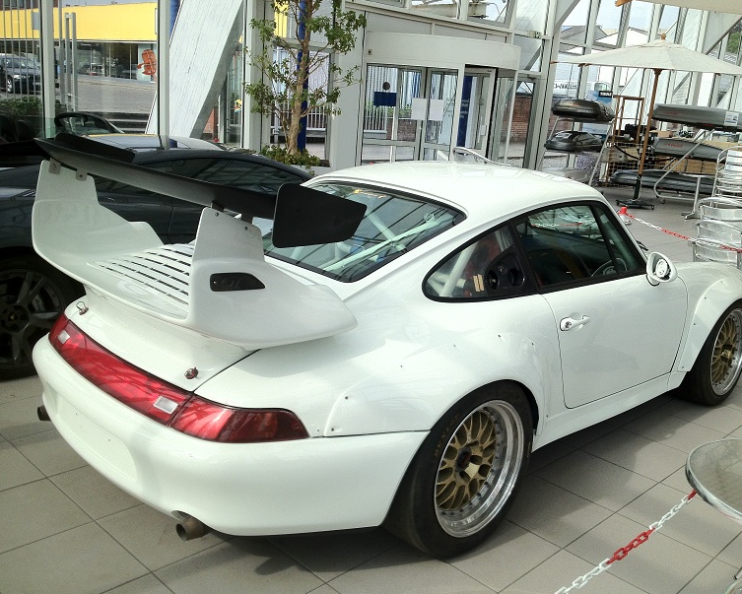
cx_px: 381
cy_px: 299
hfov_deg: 49.1
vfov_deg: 40.2
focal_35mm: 37
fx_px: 813
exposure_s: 1/521
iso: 64
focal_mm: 4.28
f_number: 2.4
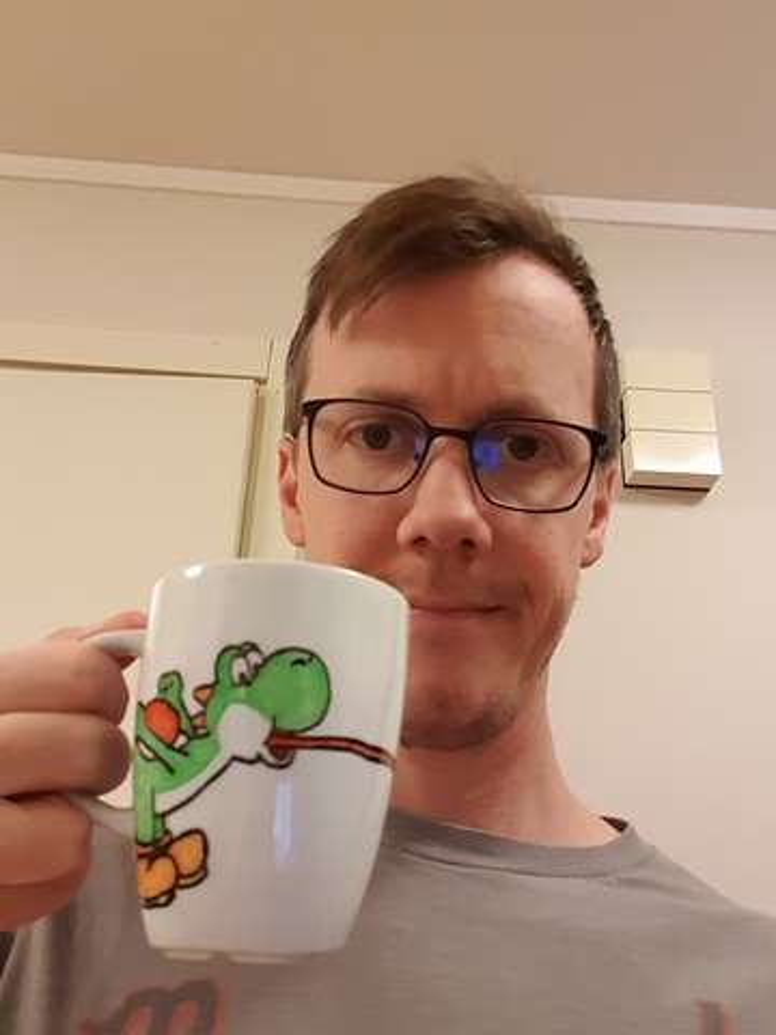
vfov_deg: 58.4
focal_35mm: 31
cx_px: 388
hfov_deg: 45.4
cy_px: 518
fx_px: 927
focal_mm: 2.92
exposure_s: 1/20
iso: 500
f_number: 1.7
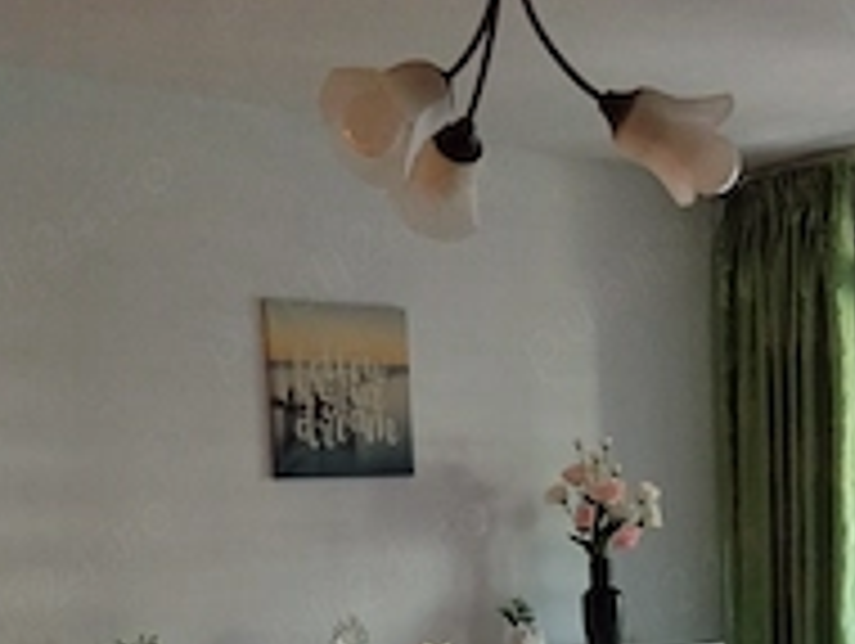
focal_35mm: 61
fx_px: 1509
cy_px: 680
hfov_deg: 31.6
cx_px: 504
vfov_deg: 22.9
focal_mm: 4.22
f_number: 1.8
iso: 320
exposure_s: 1/25
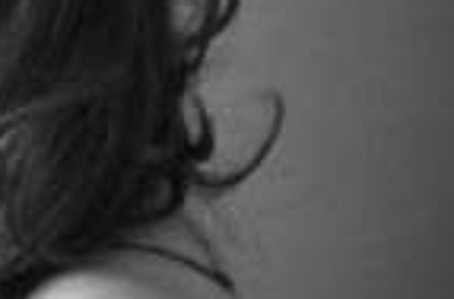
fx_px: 1565
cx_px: -257
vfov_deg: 10.8
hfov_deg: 15.1
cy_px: -3
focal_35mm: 125
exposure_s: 1/30
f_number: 4
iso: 200
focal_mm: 25
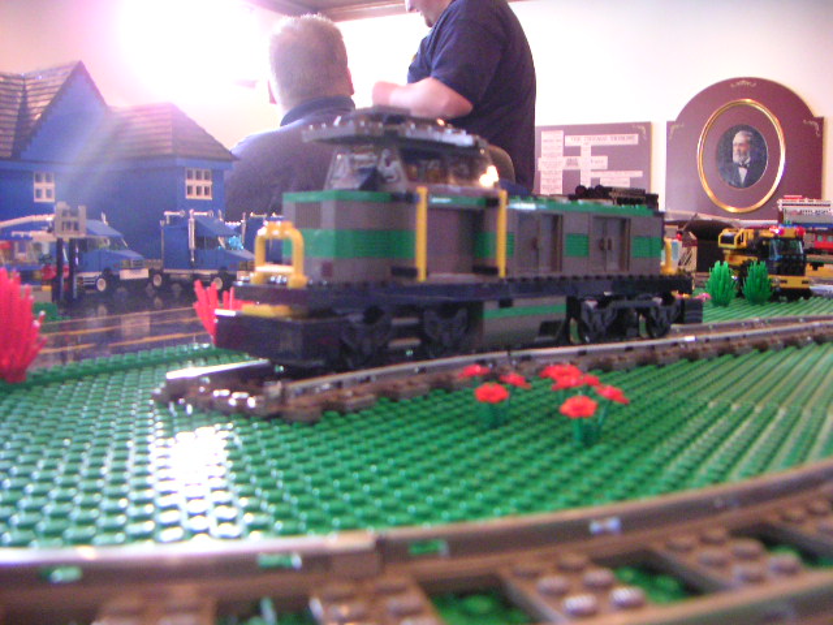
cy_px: 312
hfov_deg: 50.1
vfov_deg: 38.7
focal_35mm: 37
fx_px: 890
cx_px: 416
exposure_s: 1/15
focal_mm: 4.8
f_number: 2.8
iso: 400
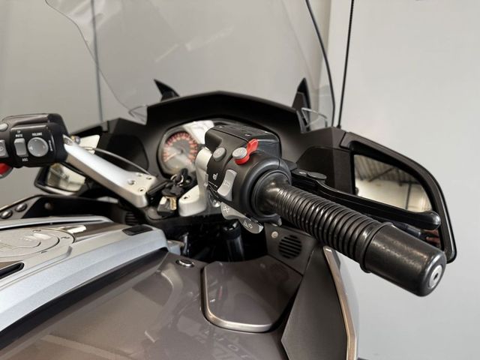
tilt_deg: -14.1
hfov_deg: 71.6
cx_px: 240
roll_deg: -1.2
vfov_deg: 56.8
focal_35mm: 24
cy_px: 180
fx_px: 333
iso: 200
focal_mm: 6.76
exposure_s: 1/112
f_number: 1.78
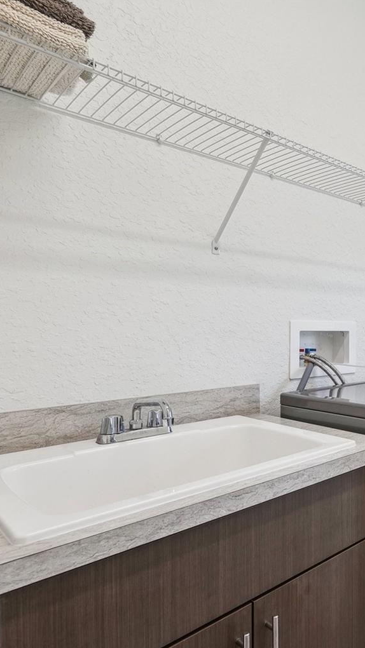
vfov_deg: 78.7
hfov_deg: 37.0
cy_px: 335
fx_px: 396
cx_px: 444
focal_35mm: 23
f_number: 8
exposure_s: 1/20
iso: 400
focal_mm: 14
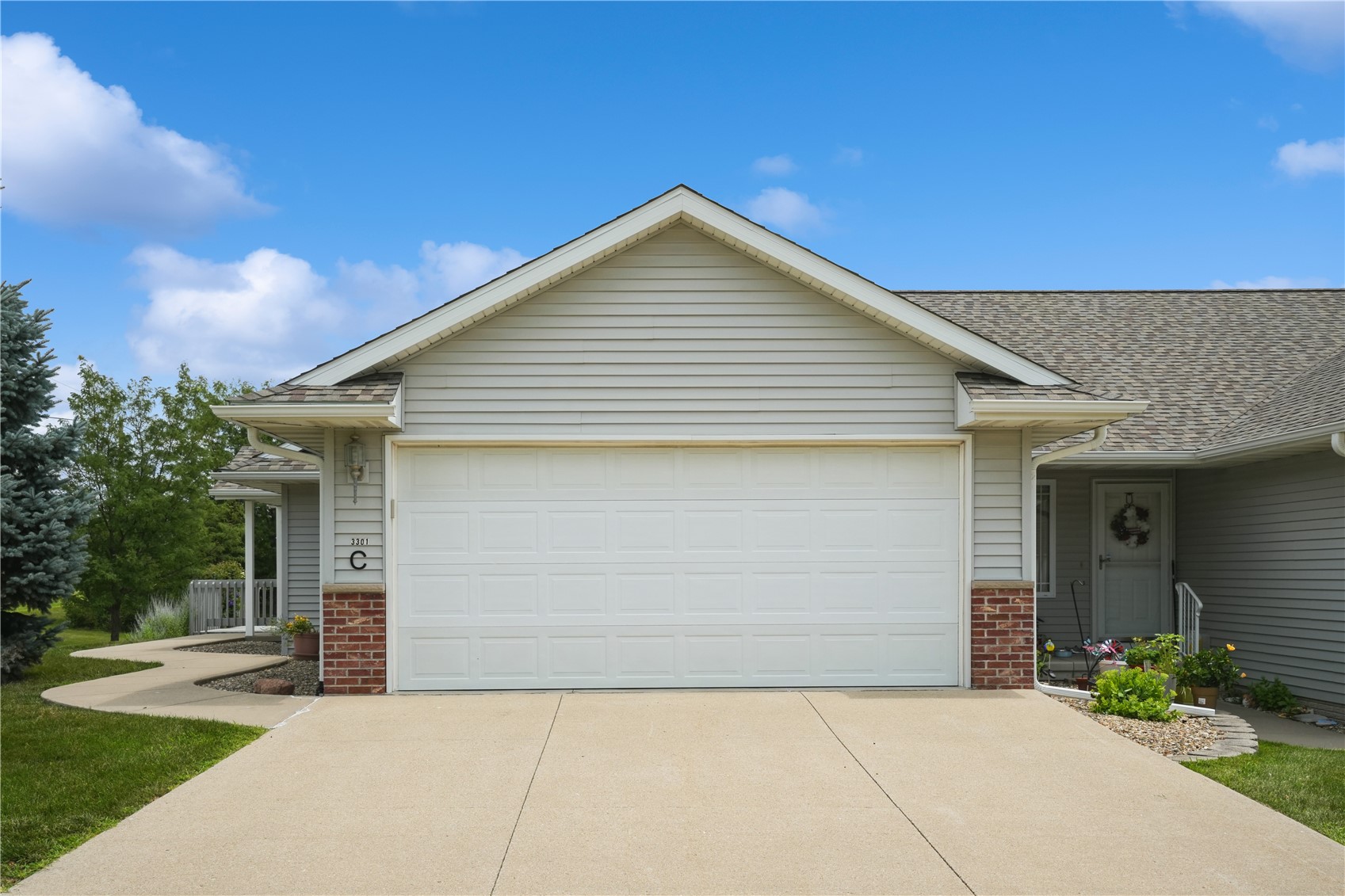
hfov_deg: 54.4
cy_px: 448
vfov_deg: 37.8
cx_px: 672
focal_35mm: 35
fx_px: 1307
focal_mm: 35
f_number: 11
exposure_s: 1/1000
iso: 500
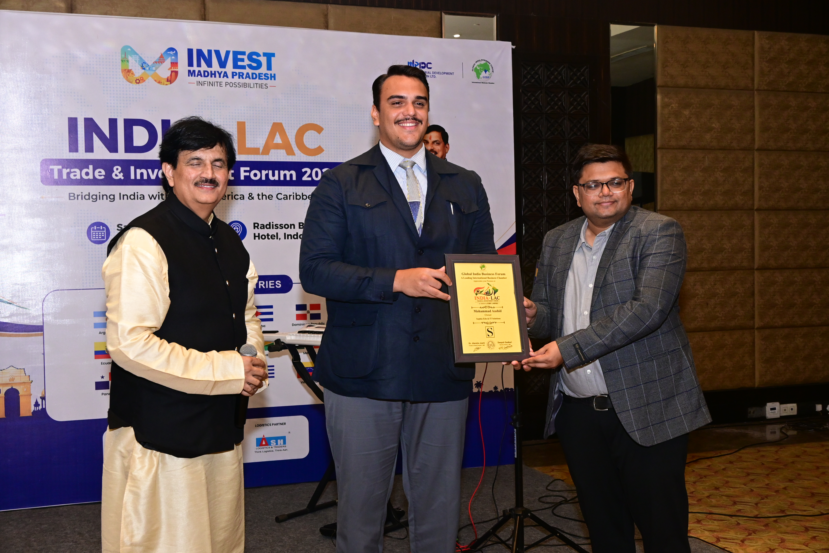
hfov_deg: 44.3
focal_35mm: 44
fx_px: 1019
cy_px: 276
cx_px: 414
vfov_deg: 30.3
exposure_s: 1/160
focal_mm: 29.5
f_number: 5.6
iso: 1600
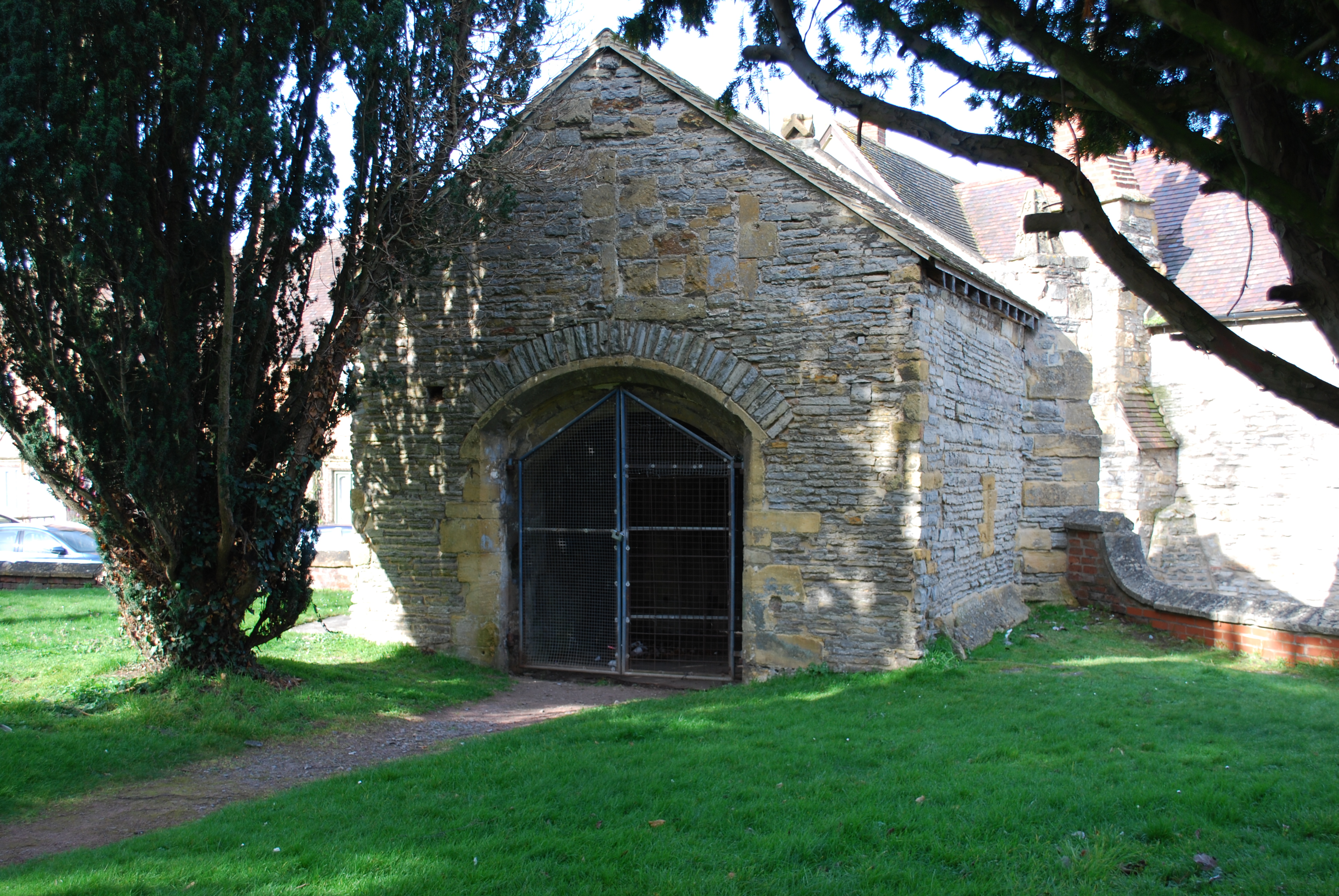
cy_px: 448
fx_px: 1341
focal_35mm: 36
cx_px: 670
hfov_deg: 53.1
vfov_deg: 37.0
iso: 100
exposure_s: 1/80
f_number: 4.5
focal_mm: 24
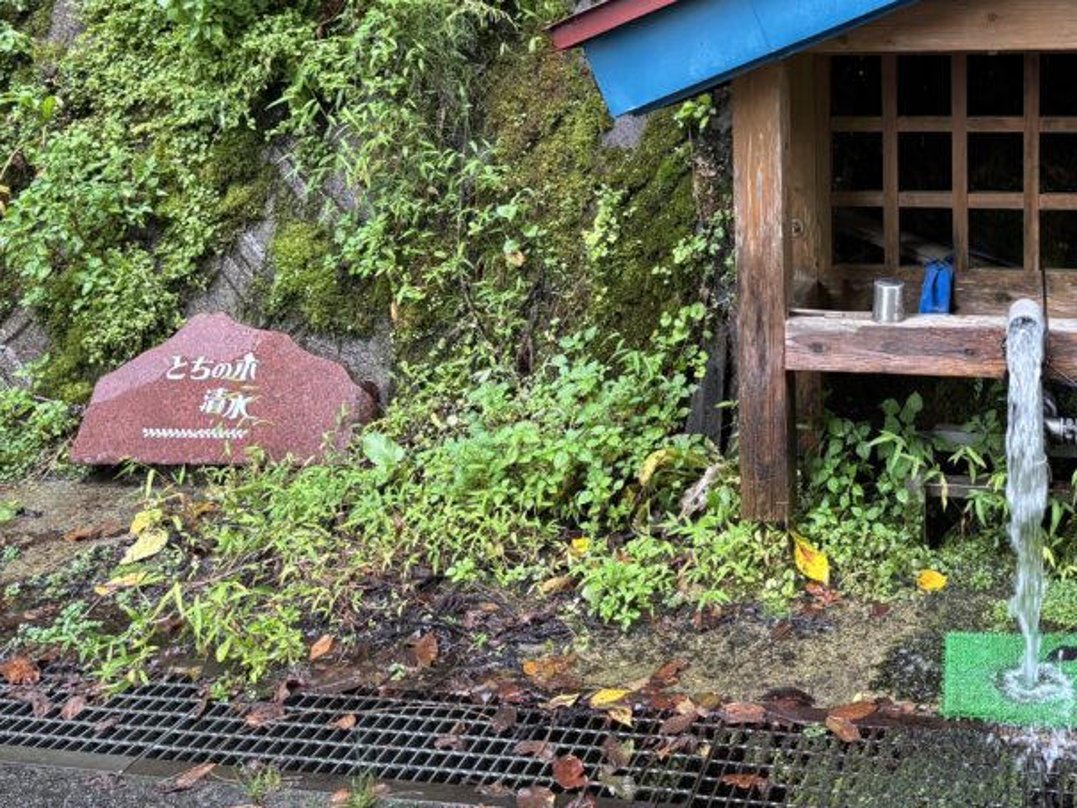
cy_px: 171
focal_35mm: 44
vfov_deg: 32.1
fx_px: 1369
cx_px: 796
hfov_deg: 41.8
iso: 160
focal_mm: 5.96
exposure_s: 1/60
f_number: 1.6
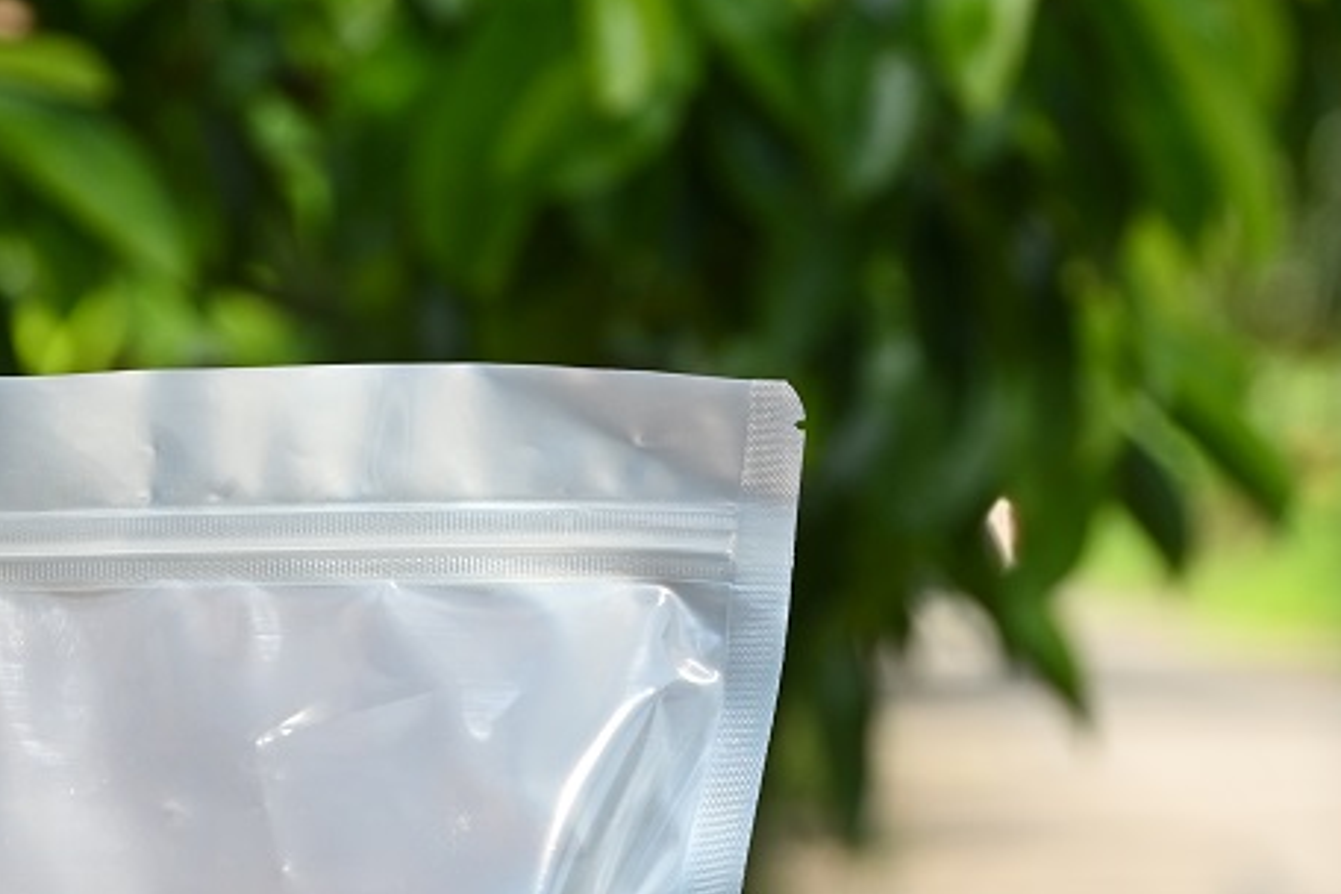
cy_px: 1191
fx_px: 10541
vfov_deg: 4.8
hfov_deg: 7.2
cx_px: -303
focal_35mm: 283
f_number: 5.6
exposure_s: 1/400
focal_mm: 86
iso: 125
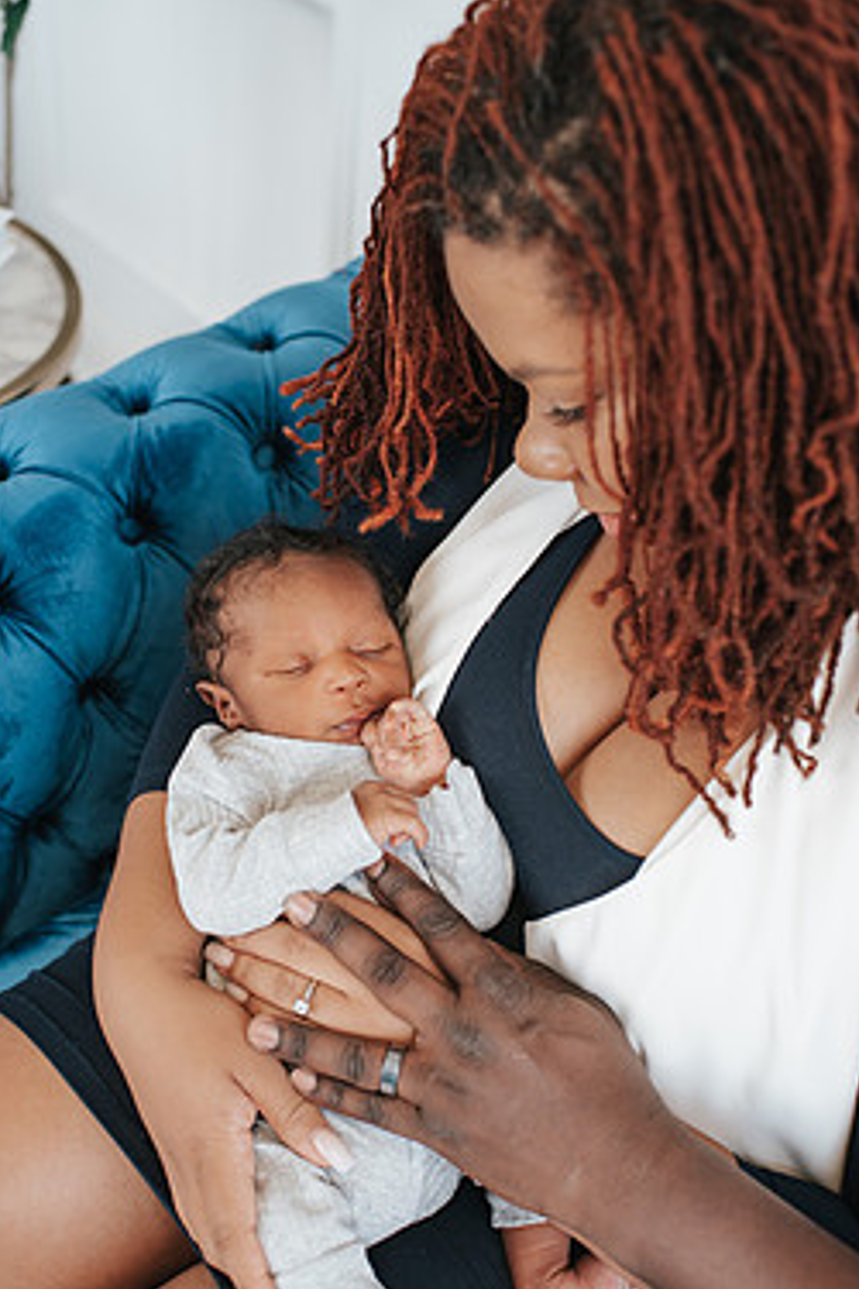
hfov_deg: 31.8
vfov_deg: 46.4
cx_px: 364
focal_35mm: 42
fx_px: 1503
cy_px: 687
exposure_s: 1/250
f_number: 3.2
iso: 500
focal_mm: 35
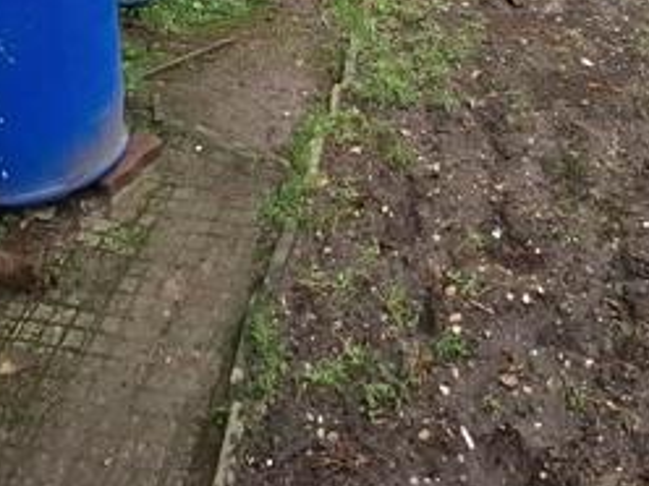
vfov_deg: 26.5
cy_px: -212
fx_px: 787
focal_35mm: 42
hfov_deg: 44.7
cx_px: 293
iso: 40
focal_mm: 1.74
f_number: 2.2
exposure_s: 1/100
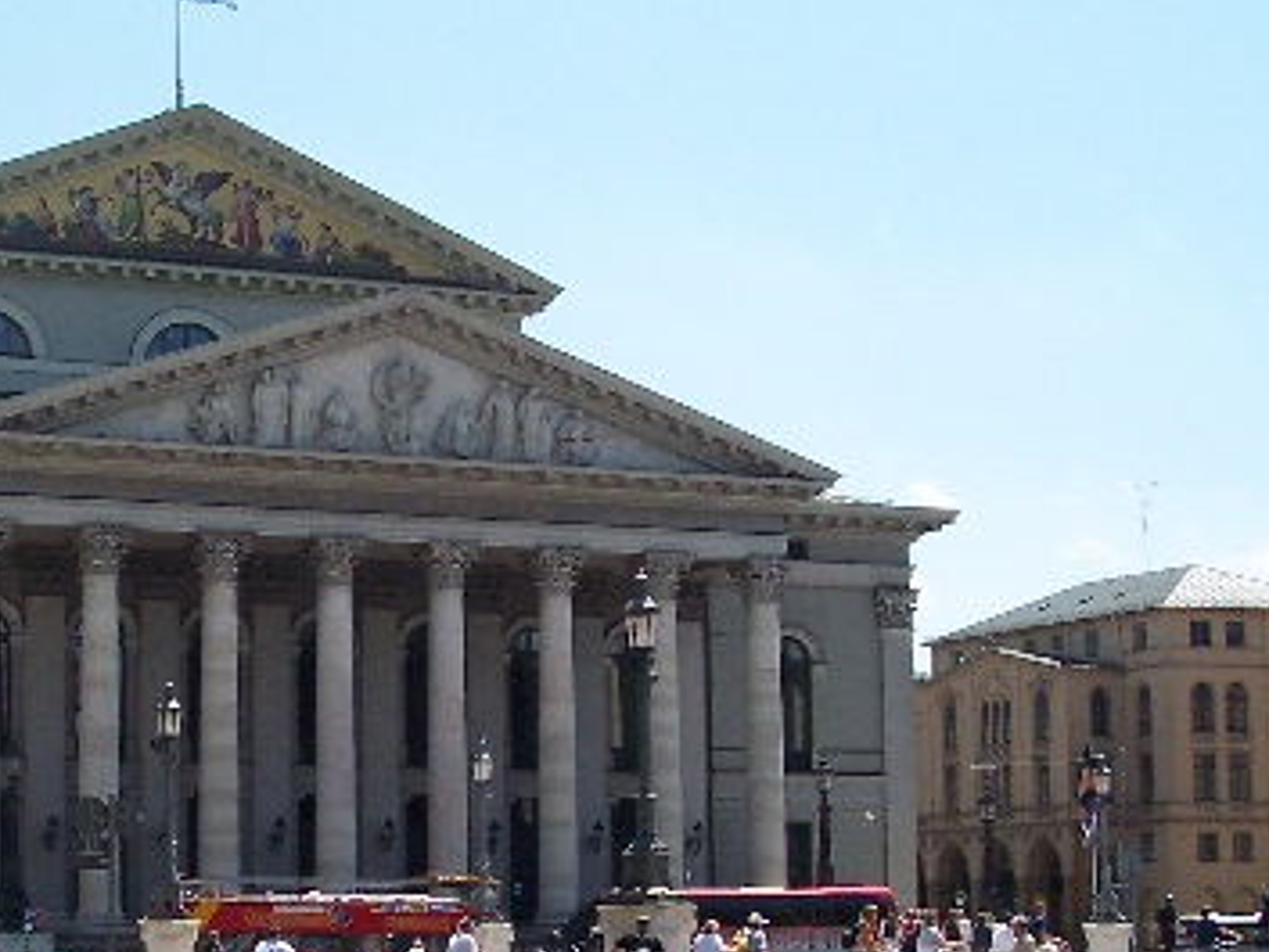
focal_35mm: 86
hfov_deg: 22.5
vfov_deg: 17.2
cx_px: 266
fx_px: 3154
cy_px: 582
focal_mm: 8
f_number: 4.8
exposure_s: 1/700
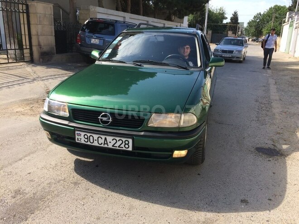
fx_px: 250
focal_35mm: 29
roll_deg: -1.7
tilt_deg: -18.4
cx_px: 150
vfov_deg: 48.2
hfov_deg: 61.7
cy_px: 112
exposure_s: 1/954
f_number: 2.2
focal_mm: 4.15
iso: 32
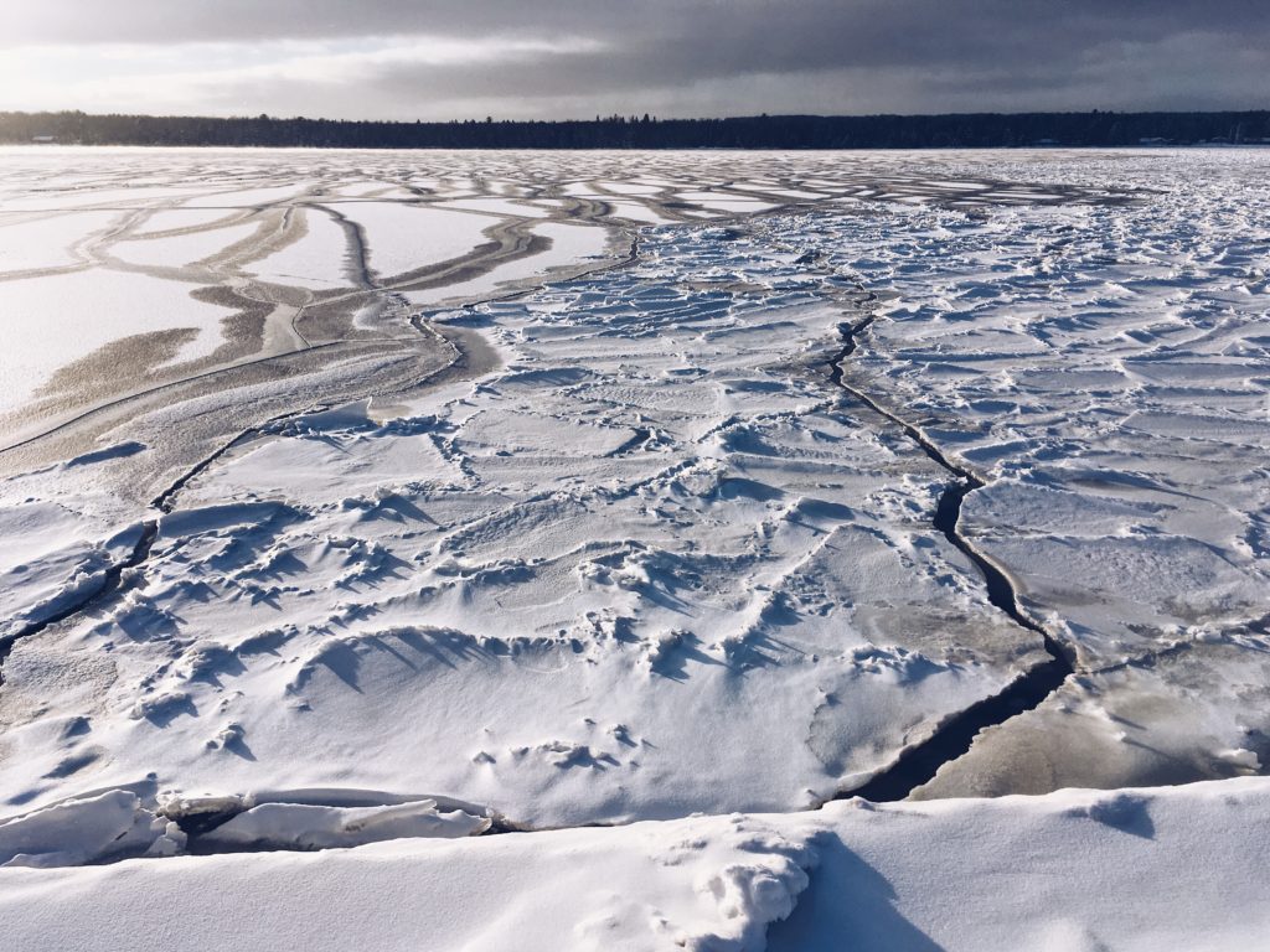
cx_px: 635
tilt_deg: -17.2
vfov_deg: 48.2
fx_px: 1064
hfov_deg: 61.7
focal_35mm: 29
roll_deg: +0.5
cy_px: 476
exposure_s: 1/1789
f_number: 2.2
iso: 25
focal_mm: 4.15
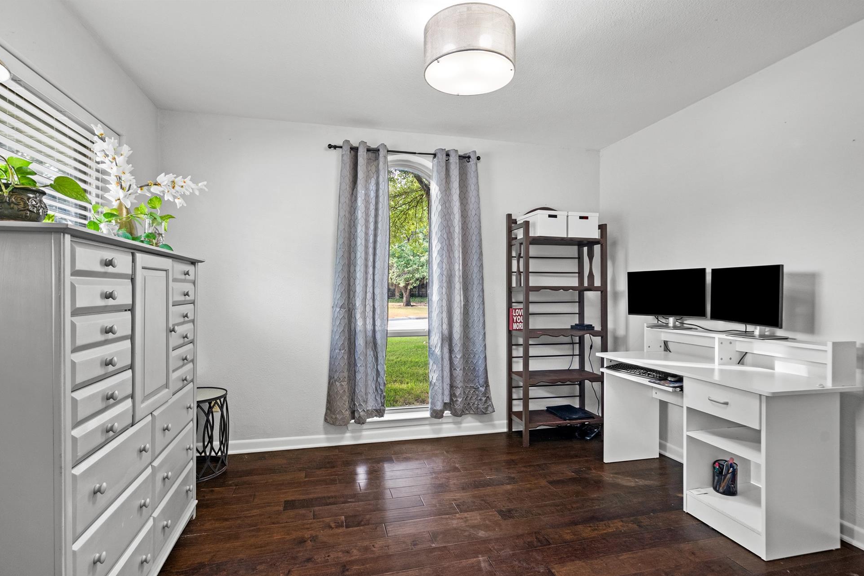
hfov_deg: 93.3
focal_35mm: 17
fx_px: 408
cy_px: 305
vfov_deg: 70.4
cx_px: 423
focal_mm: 16
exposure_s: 1/1.25
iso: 800
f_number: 7.1
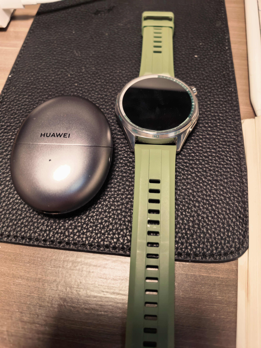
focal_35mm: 24
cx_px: 130
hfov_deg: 56.8
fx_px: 241
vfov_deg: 71.6
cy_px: 174
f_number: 2
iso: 50
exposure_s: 1/109
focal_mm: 6.98
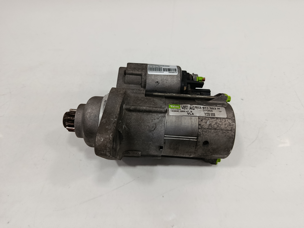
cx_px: 152
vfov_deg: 56.8
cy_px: 114
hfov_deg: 71.6
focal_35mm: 24
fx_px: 211
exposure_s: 1/100
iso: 929
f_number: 1.7
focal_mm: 5.24
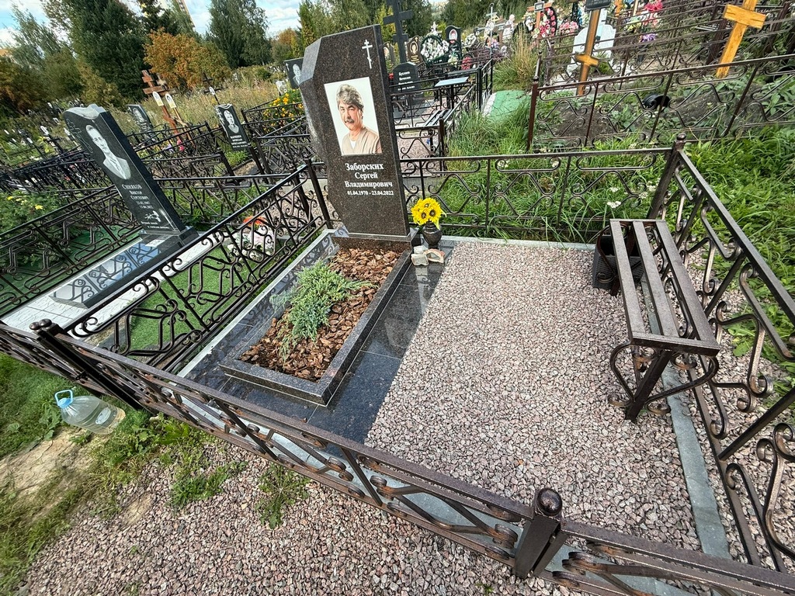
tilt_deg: -41.8
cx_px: 398
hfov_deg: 102.1
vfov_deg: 85.7
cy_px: 298
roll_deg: +9.7
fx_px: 322
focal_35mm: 14
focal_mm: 2.22
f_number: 2.2
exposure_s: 1/297
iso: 50
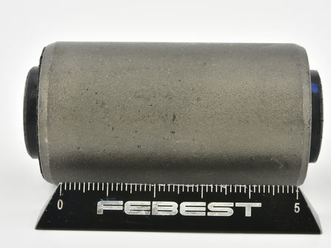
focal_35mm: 90
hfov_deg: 21.8
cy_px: 125
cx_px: 178
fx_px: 860
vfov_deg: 16.4
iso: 64
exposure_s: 1/2.5
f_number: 29
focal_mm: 60
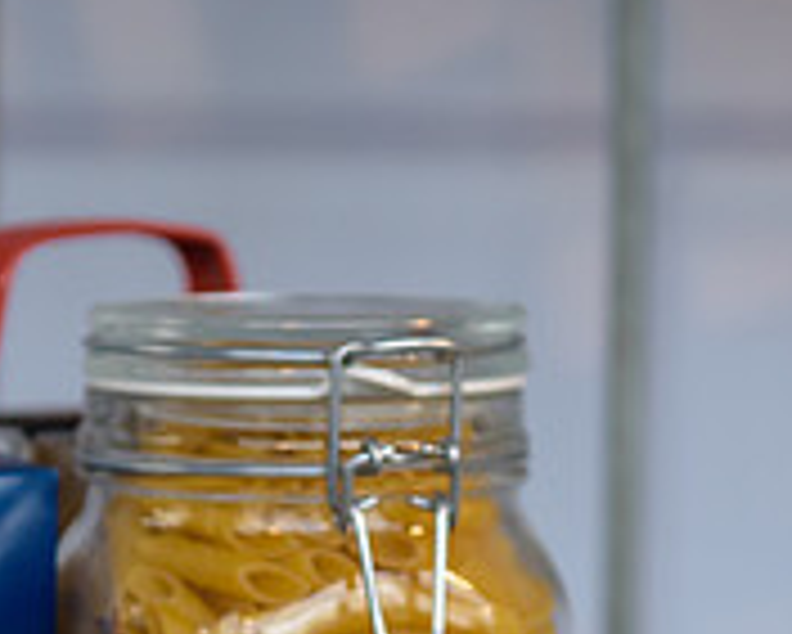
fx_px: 4362
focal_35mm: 186
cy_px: 749
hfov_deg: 10.4
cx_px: 248
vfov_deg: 8.2
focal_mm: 60
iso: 400
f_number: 3.2
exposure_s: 1/800
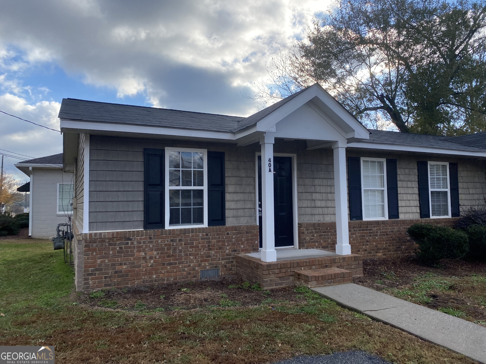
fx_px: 365
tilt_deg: +5.1
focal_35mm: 26
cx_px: 243
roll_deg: -1.1
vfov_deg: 53.1
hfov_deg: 67.3
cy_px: 182
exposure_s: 1/2315
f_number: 1.8
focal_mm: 4.25
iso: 32
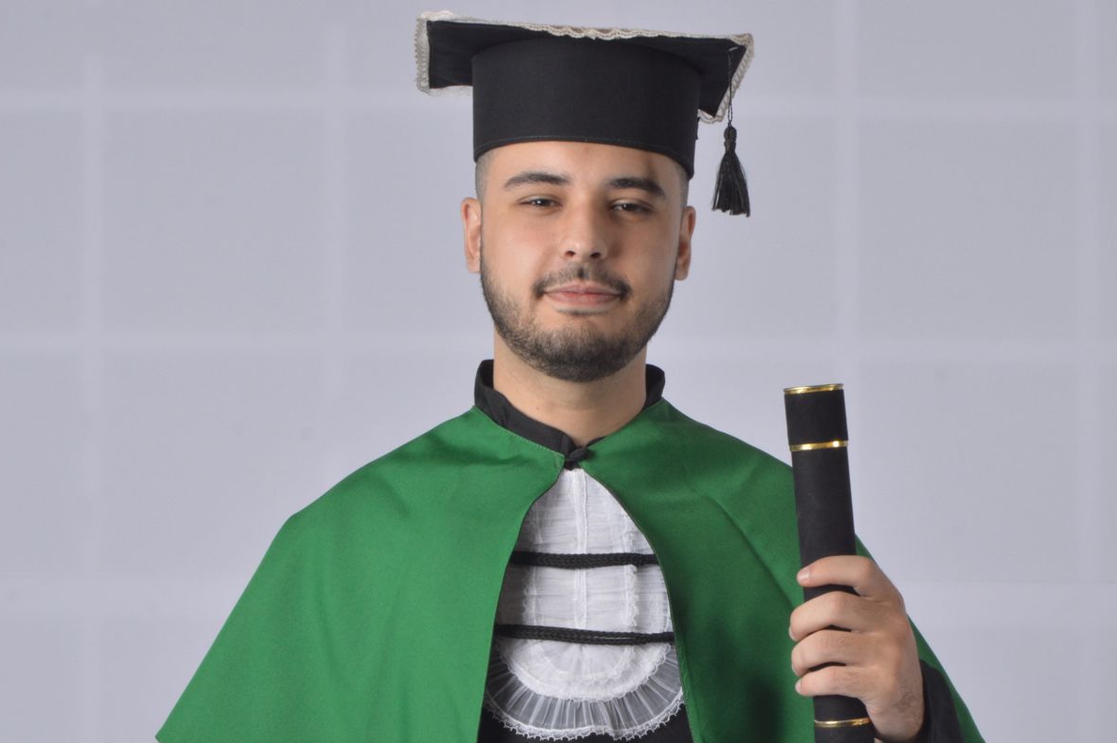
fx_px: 2629
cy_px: 540
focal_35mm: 85
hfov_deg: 24.0
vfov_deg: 16.0
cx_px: 589
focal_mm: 35
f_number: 18
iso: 400
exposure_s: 1/100
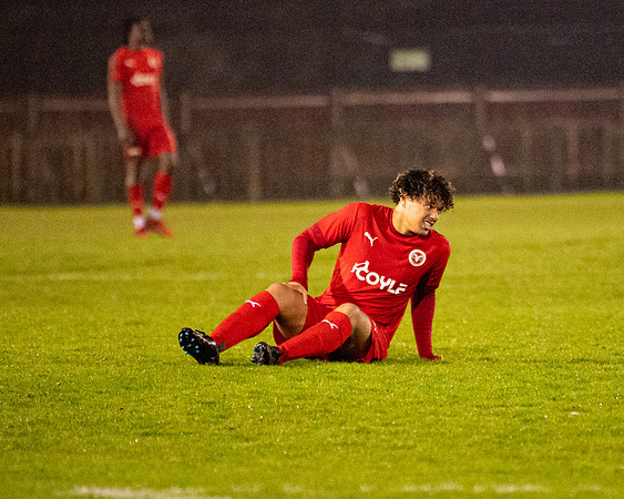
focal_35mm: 424
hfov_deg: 4.6
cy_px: 298
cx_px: 423
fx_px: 7825
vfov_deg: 3.7
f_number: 2.8
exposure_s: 1/1250
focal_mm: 200
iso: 8000
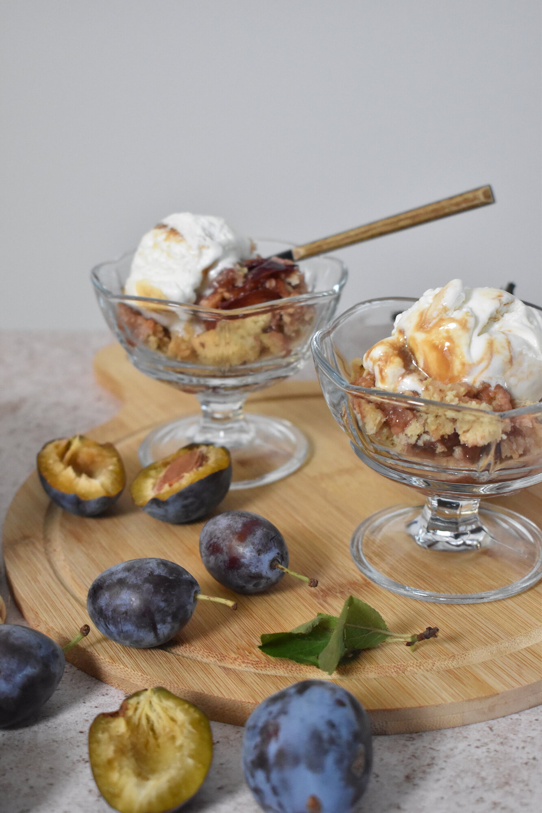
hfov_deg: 23.8
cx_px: 271
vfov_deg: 35.1
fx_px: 1287
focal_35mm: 57
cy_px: 406
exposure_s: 1/250
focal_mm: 38
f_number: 5.6
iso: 3200
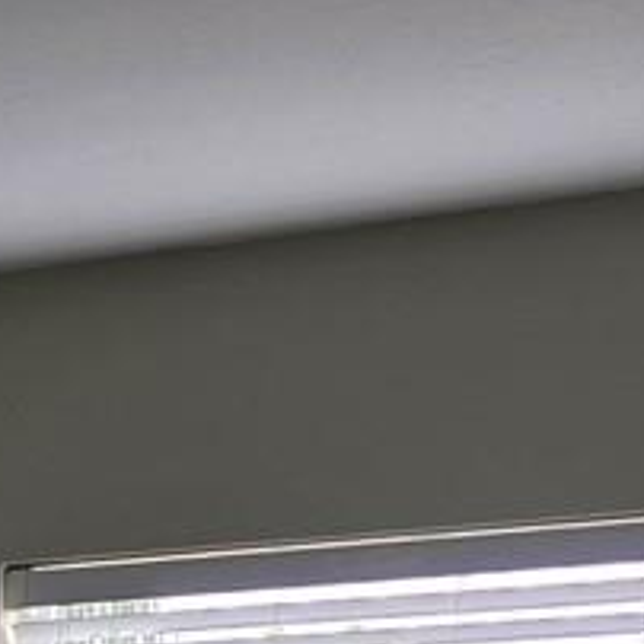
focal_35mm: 161
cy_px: 1288
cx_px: -1425
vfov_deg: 10.1
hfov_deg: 8.6
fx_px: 3389
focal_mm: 6.3
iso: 50
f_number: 1.7
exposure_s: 1/120
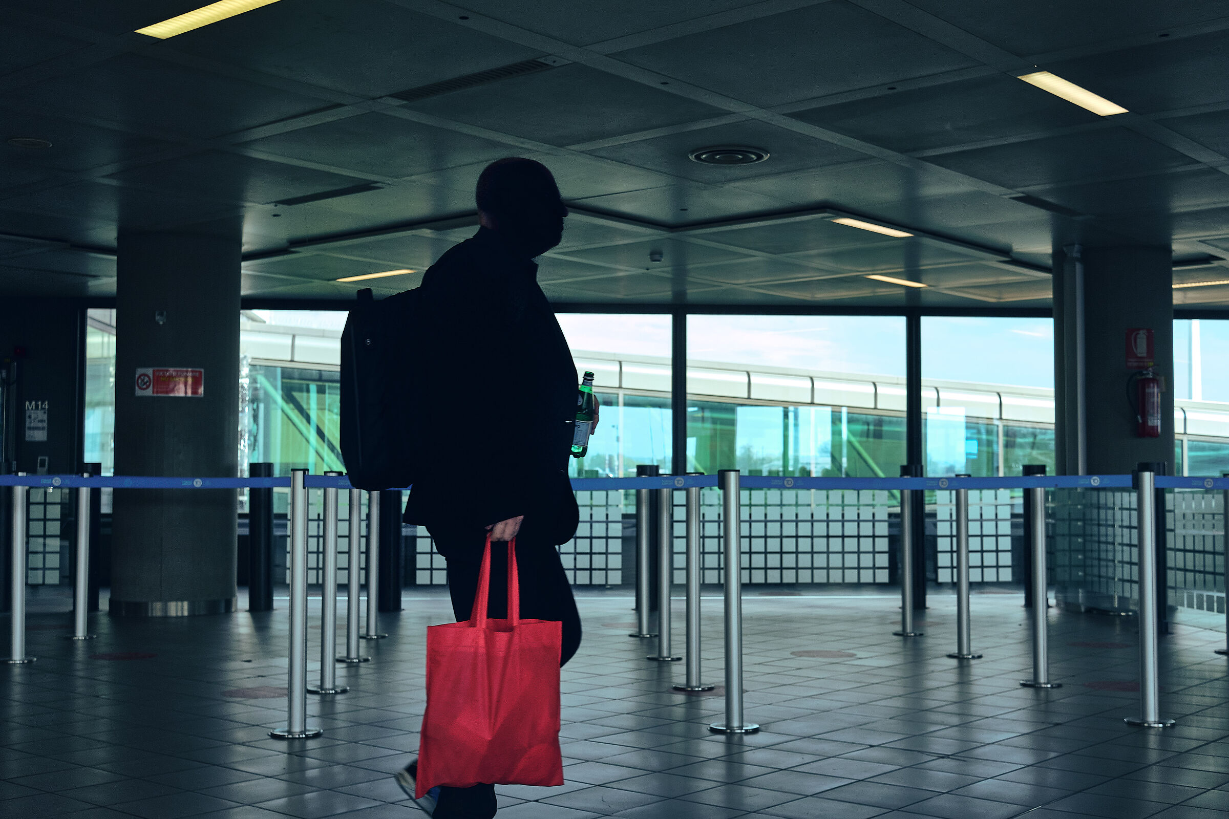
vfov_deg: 32.6
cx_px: 614
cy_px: 410
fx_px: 1400
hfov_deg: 47.4
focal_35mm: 41
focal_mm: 27
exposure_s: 1/250
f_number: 5
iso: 640
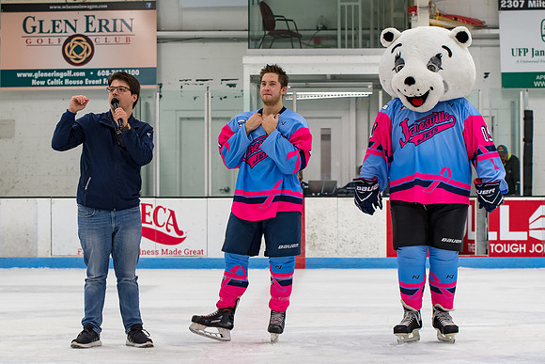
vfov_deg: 12.2
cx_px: 259
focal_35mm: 112
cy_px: 177
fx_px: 1695
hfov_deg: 18.3
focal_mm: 70
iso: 1250
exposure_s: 1/250
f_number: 4
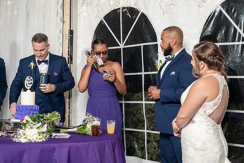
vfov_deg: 23.8
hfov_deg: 35.0
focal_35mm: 57
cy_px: 82
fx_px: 386
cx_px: 122
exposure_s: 1/200
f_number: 5.6
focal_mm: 57
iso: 1600
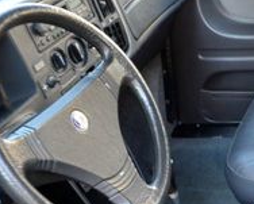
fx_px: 648
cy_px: 150
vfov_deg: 17.8
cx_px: 269
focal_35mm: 86
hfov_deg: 21.2
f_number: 4
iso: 560
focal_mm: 18
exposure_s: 1/60
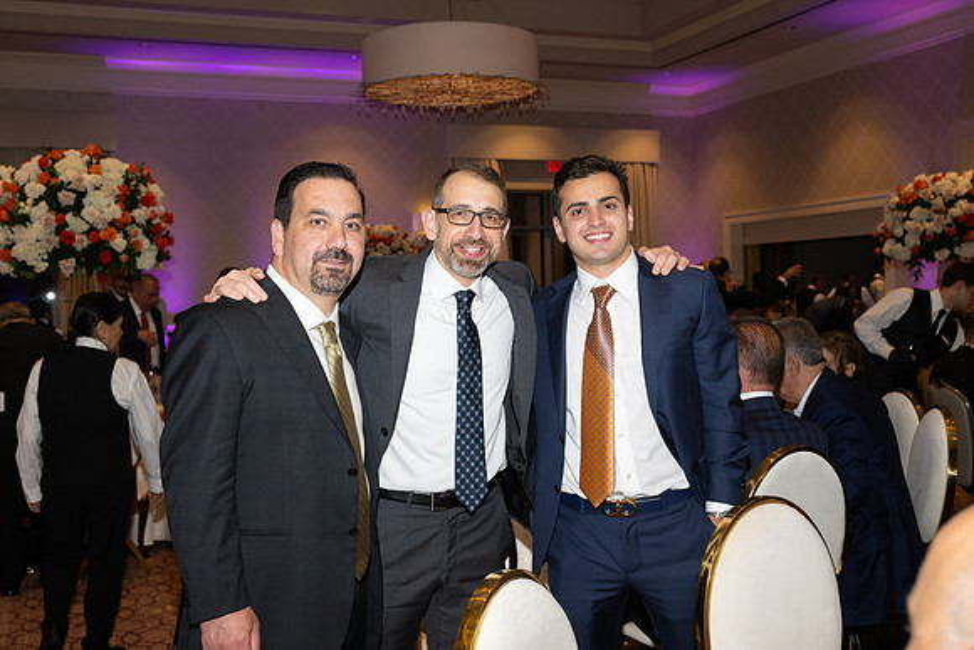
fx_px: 1055
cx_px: 487
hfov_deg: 49.5
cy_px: 325
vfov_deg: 34.2
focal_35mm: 39
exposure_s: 1/100
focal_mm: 39
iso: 800
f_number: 5.6
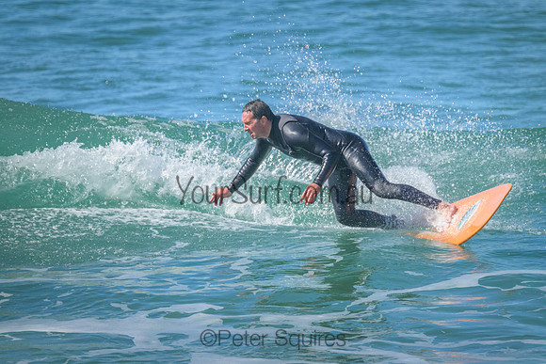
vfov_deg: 2.1
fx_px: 10012
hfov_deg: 3.1
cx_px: 273
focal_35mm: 660
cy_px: 182
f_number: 11
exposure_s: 1/2000
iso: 3600
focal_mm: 660
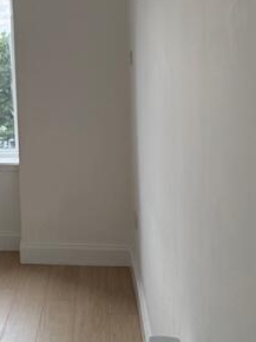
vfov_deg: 35.8
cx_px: -7
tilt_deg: -5.6
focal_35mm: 53
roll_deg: +3.1
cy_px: 107
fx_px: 523
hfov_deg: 25.9
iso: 200
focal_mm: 6.76
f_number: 1.78
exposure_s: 1/240
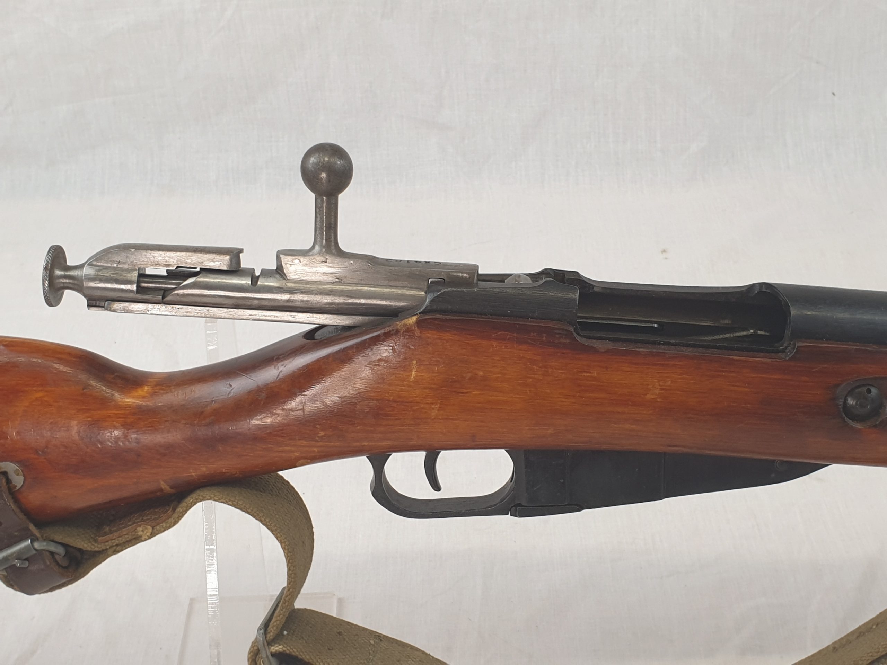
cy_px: 332
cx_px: 444
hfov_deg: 67.3
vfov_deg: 53.1
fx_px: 666
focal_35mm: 26
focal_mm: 4.3
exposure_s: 1/50
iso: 64
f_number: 2.4
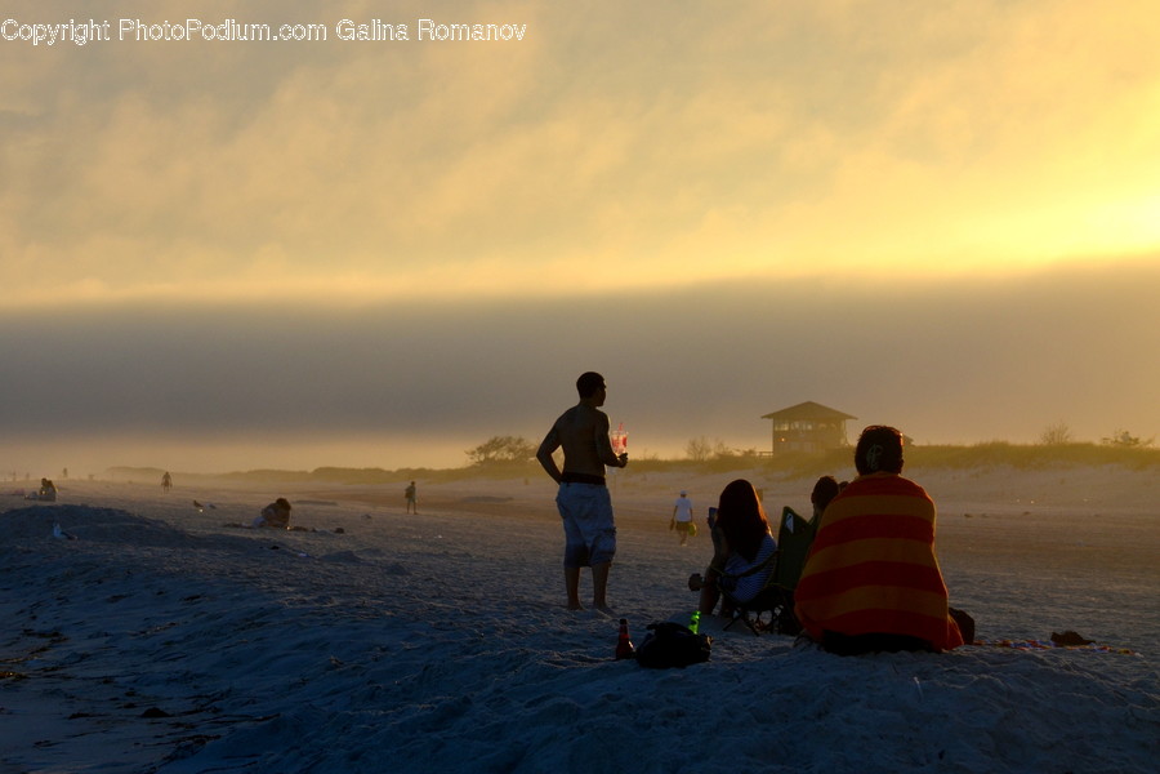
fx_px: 2996
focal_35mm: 93
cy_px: 387
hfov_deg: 21.9
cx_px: 580
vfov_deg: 14.7
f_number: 6.3
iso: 200
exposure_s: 1/640
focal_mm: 62
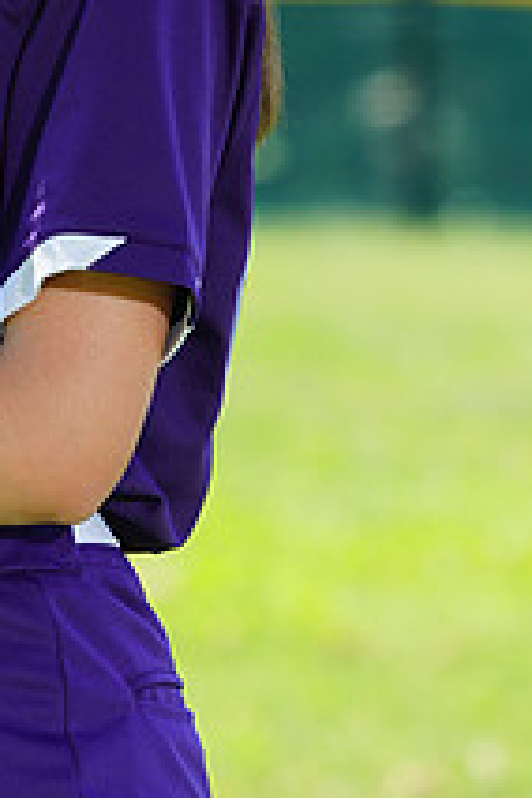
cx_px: -7
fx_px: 18064
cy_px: -202
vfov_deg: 2.5
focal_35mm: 815
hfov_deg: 1.7
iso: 200
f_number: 10
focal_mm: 300
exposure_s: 1/160
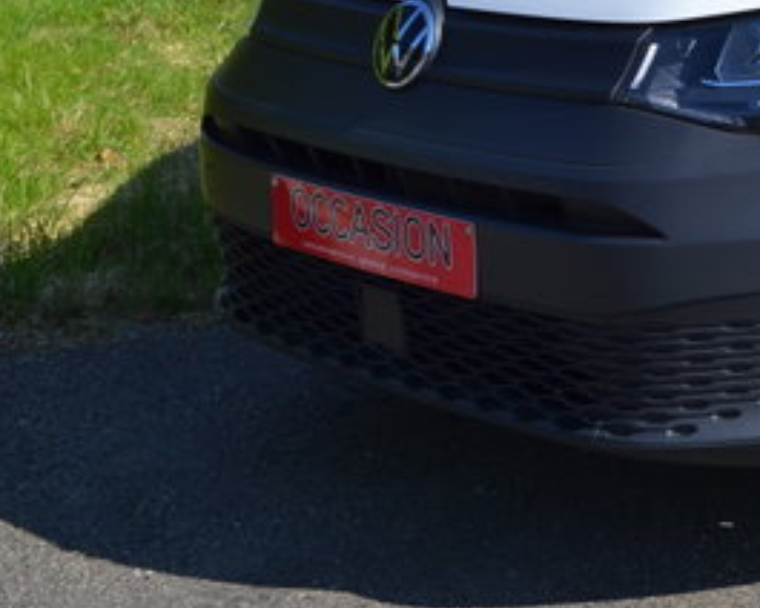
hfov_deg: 17.8
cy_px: -29
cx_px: 1081
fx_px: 2204
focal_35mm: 98
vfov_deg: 15.4
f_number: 8
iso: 100
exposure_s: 1/250
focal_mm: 22
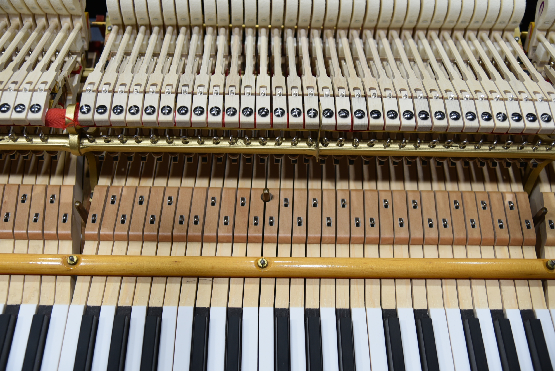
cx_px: 278
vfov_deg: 35.1
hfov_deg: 50.7
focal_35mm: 38
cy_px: 186
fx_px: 586
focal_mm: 38
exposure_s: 1/80
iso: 400
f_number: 4
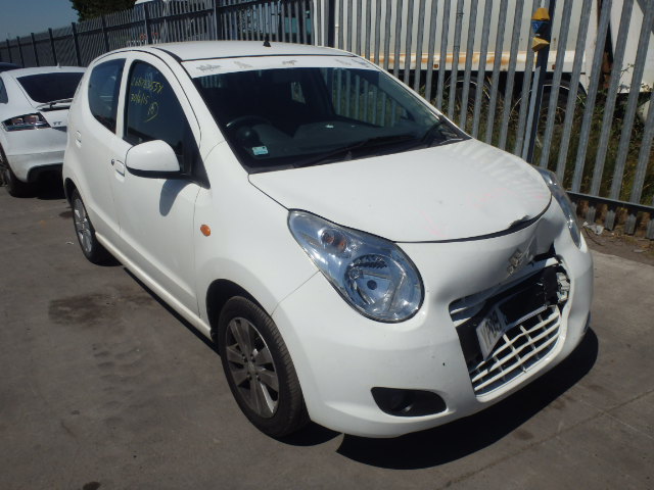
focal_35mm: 28
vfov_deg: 49.7
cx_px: 327
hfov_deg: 63.4
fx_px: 529
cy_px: 245
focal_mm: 5
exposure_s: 1/400
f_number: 11
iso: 125
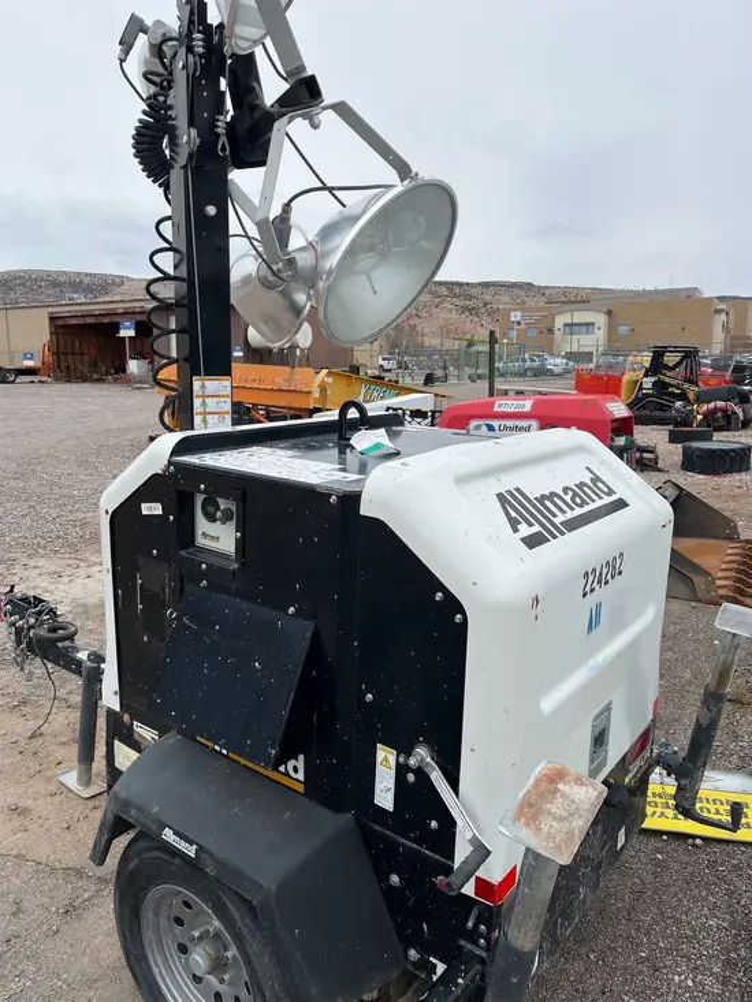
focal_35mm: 26
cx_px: 376
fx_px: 753
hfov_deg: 53.1
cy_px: 501
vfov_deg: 67.3
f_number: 1.6
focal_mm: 5.1
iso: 50
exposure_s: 1/2825
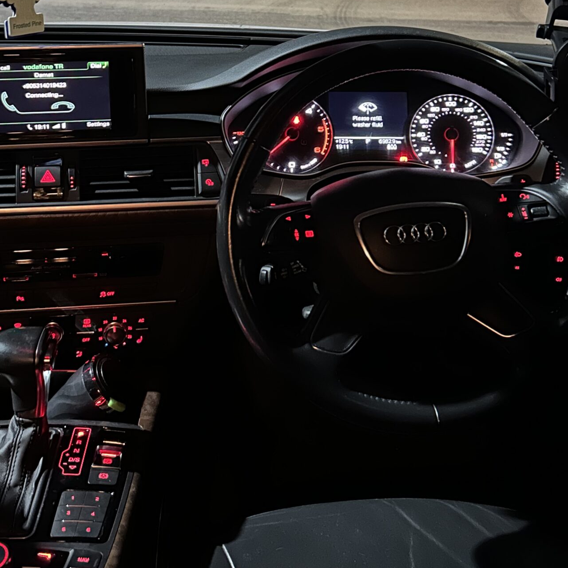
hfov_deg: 36.7
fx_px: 854
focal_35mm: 46
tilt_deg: -14.5
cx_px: 248
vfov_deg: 35.8
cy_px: 129
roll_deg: -0.1
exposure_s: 1/17
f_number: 1.5
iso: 800
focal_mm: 5.7
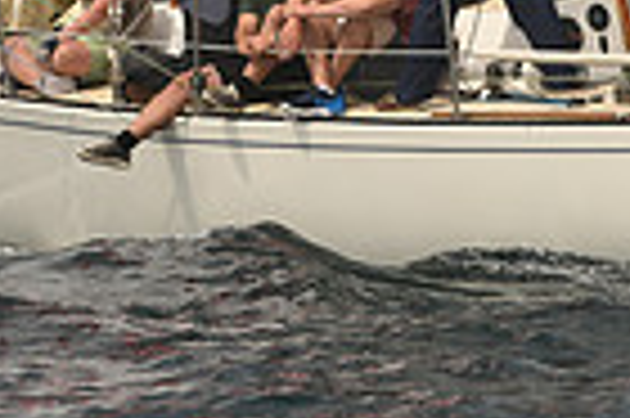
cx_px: 423
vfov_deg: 1.7
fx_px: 14508
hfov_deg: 2.5
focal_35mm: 830
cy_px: -191
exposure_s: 1/1000
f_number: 7.1
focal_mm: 200
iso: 250
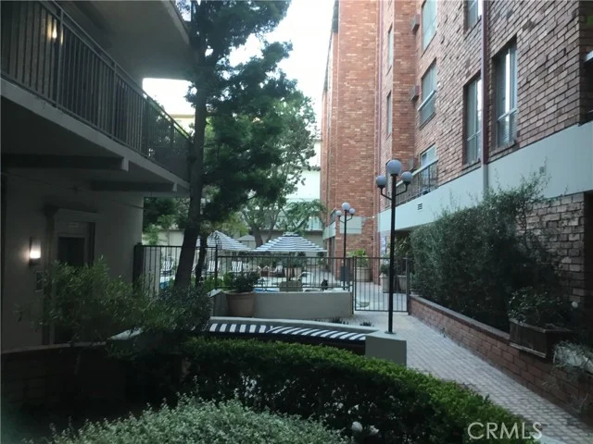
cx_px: 296
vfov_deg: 45.4
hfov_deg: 58.4
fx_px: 531
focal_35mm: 31
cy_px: 222
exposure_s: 1/30
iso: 50
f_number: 2.4
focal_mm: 3.3
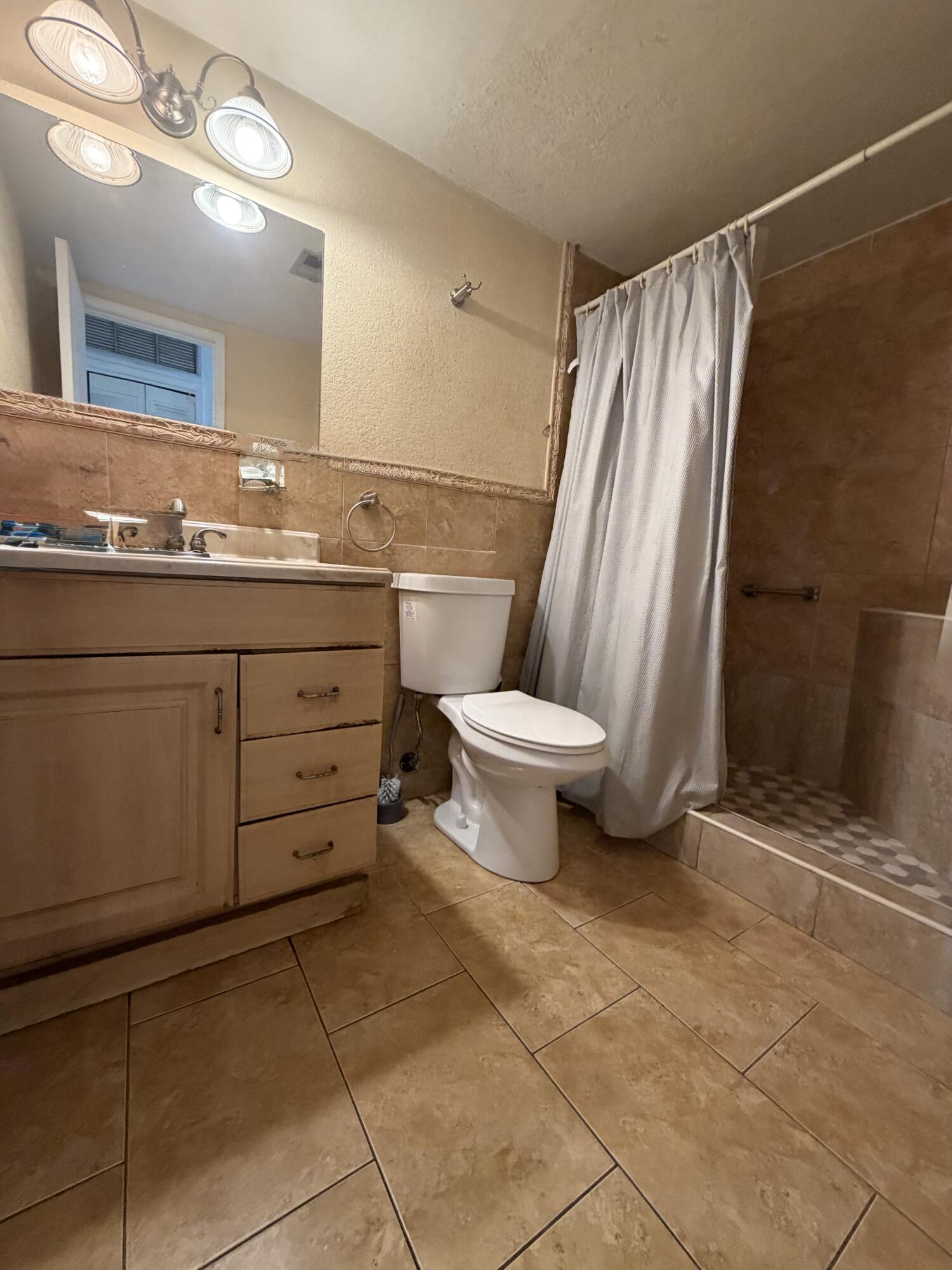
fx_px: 513
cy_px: 635
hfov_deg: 85.7
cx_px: 476
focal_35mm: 14
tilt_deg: -6.7
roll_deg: -3.0
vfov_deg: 102.1
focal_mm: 2.22
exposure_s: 1/60
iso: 400
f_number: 2.2
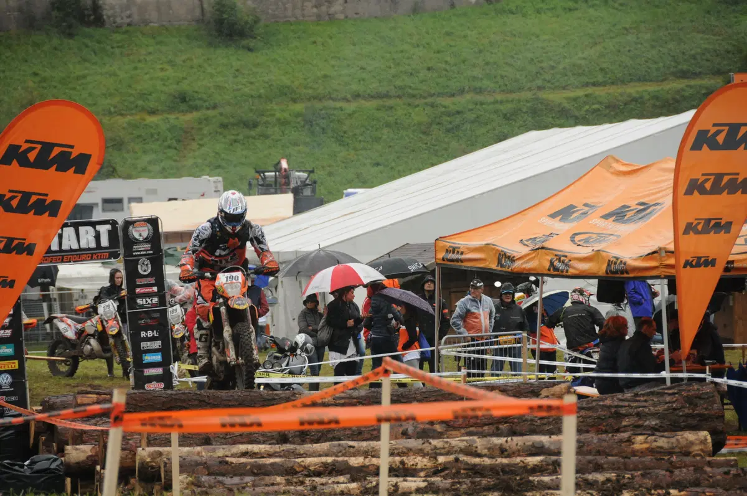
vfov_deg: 5.4
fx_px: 5285
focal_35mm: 255
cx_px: 374
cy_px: 248
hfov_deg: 8.1
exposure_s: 1/640
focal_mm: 170
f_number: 5.6
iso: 800
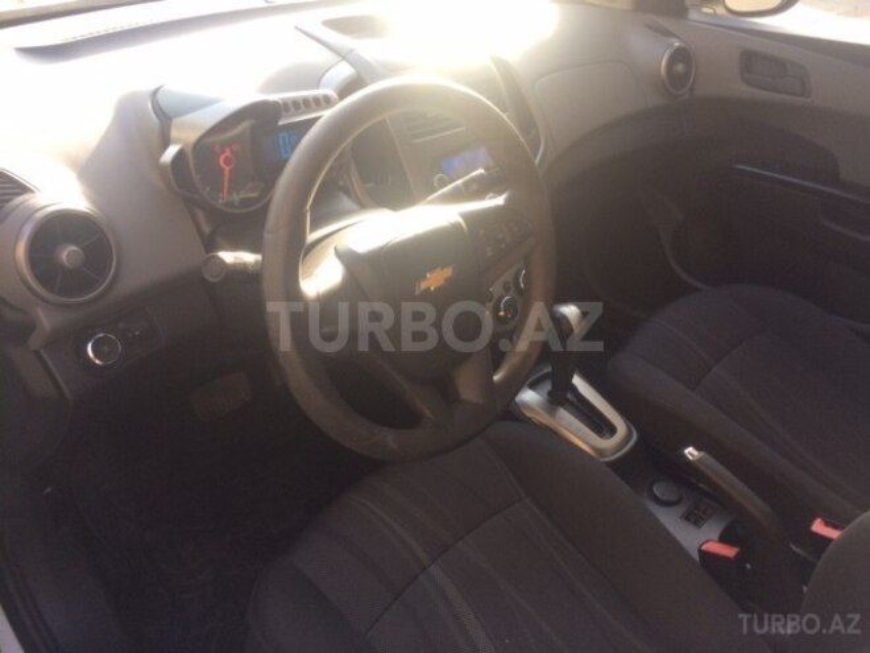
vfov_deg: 48.2
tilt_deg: -35.4
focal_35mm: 29
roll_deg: -2.3
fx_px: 729
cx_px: 435
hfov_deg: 61.7
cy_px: 326
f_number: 2.2
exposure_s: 1/100
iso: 40
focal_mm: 4.15
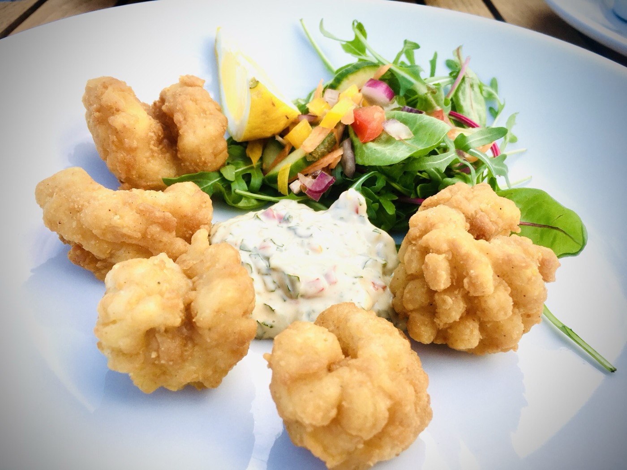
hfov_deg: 61.7
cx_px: 314
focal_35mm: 29
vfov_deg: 48.2
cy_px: 235
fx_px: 525
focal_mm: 4.15
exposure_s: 1/411
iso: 25
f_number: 2.2
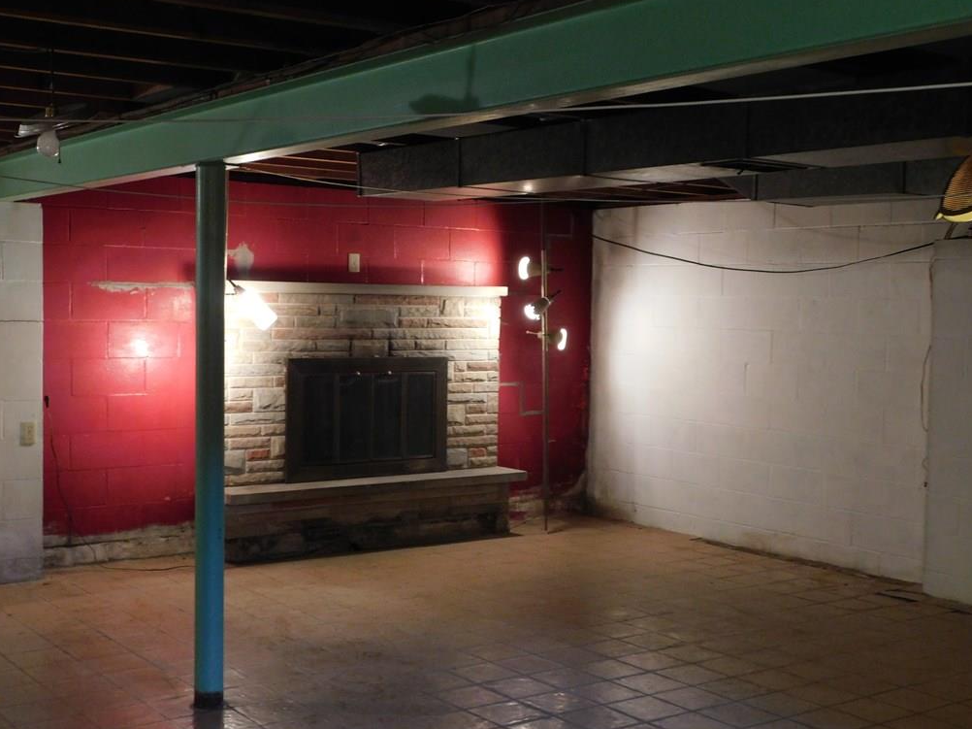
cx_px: 487
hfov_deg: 41.2
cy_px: 365
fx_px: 1291
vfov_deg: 31.5
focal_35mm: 46
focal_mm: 8
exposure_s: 1/13
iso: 400
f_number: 3.7
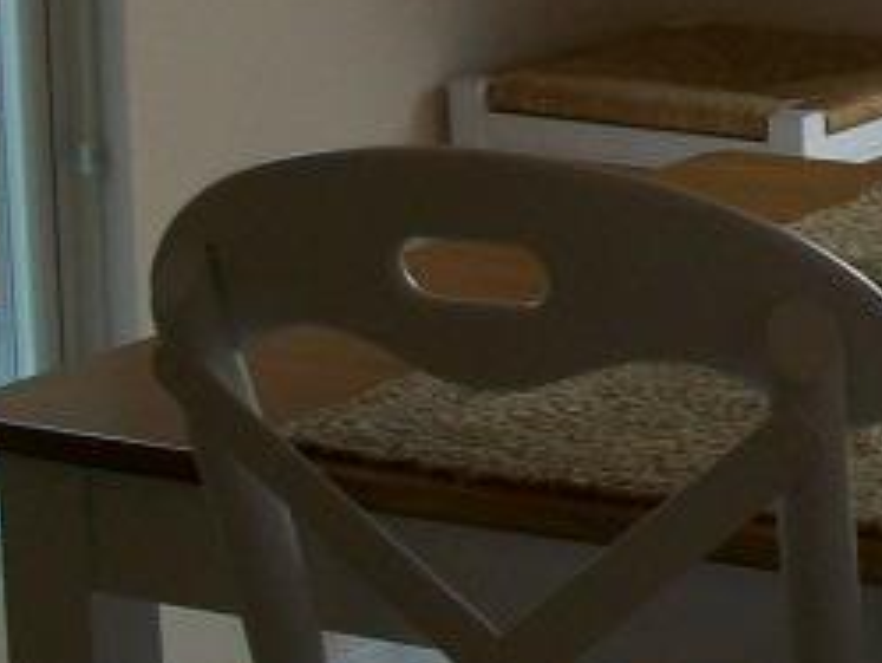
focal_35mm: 180
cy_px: -78
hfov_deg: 10.6
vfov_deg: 8.2
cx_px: 1311
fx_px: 4589
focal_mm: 6.3
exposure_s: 1/125
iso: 80
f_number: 3.1
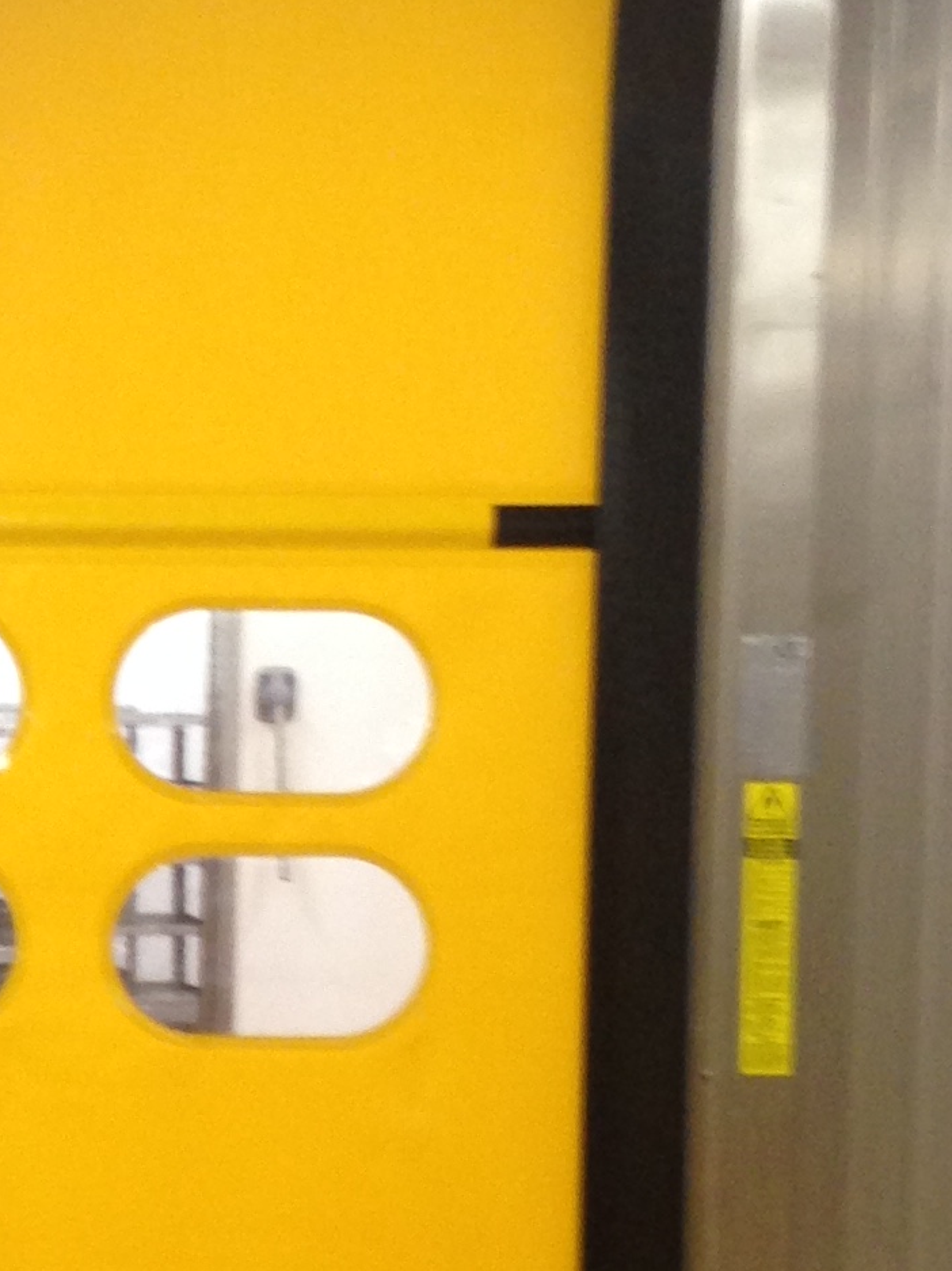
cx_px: -448
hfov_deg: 12.3
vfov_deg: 17.0
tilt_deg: -3.9
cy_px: 960
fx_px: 4220
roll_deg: -1.4
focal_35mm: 115
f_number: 2.4
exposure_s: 1/20
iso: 100
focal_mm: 4.12
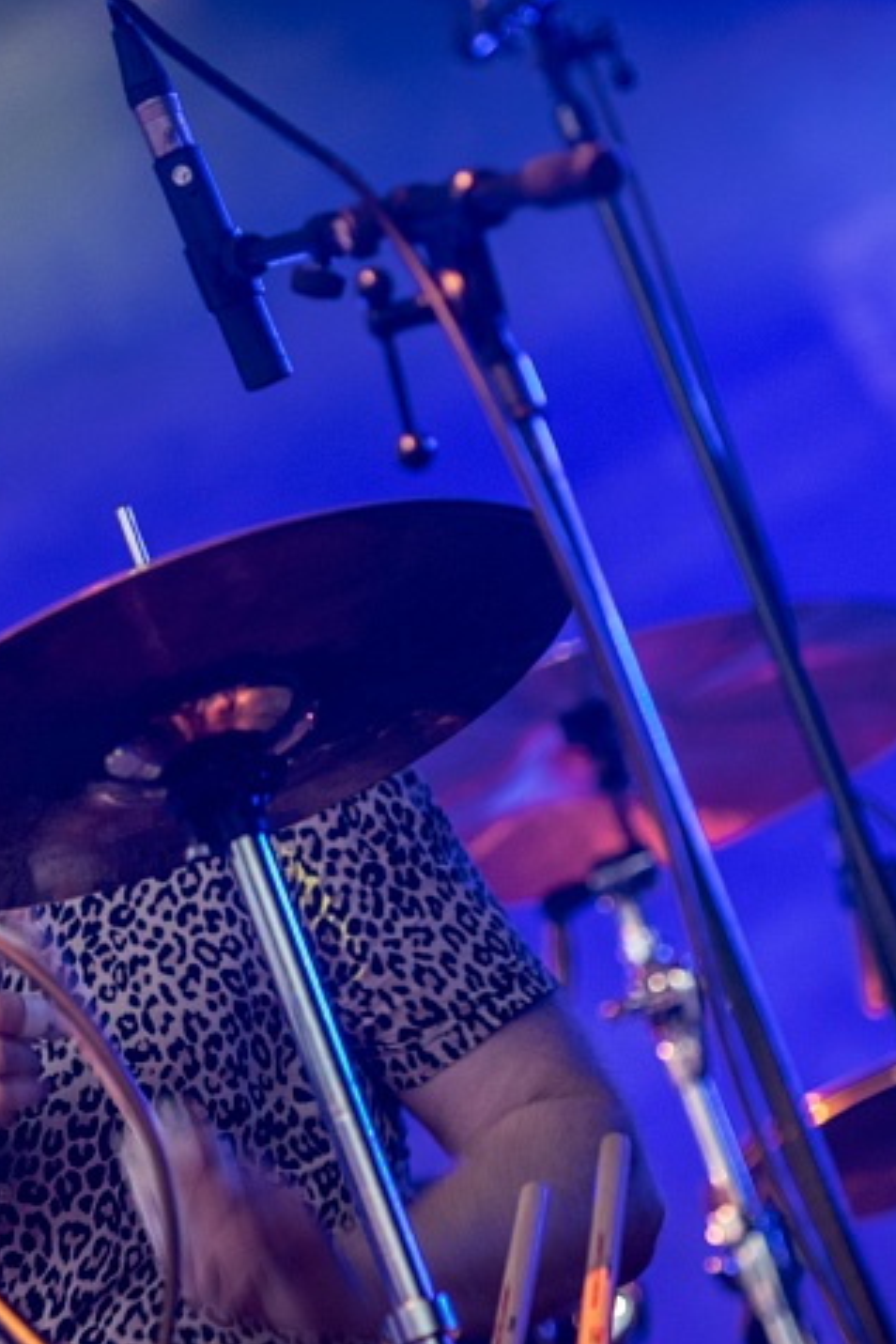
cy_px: 671
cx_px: -17
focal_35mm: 276
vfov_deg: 7.5
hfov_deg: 5.0
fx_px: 10303
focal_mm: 122
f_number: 2.8
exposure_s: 1/100
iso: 1600
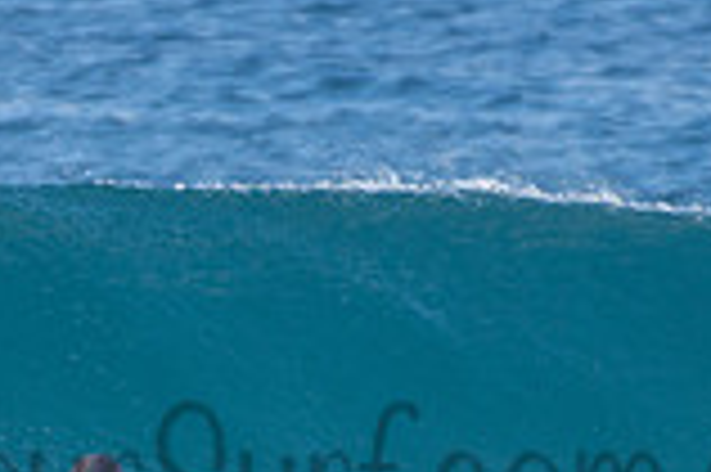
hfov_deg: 0.7
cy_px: 434
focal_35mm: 2896
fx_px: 57136
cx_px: 351
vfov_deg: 0.5
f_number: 5.6
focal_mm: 500
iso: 250
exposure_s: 1/640
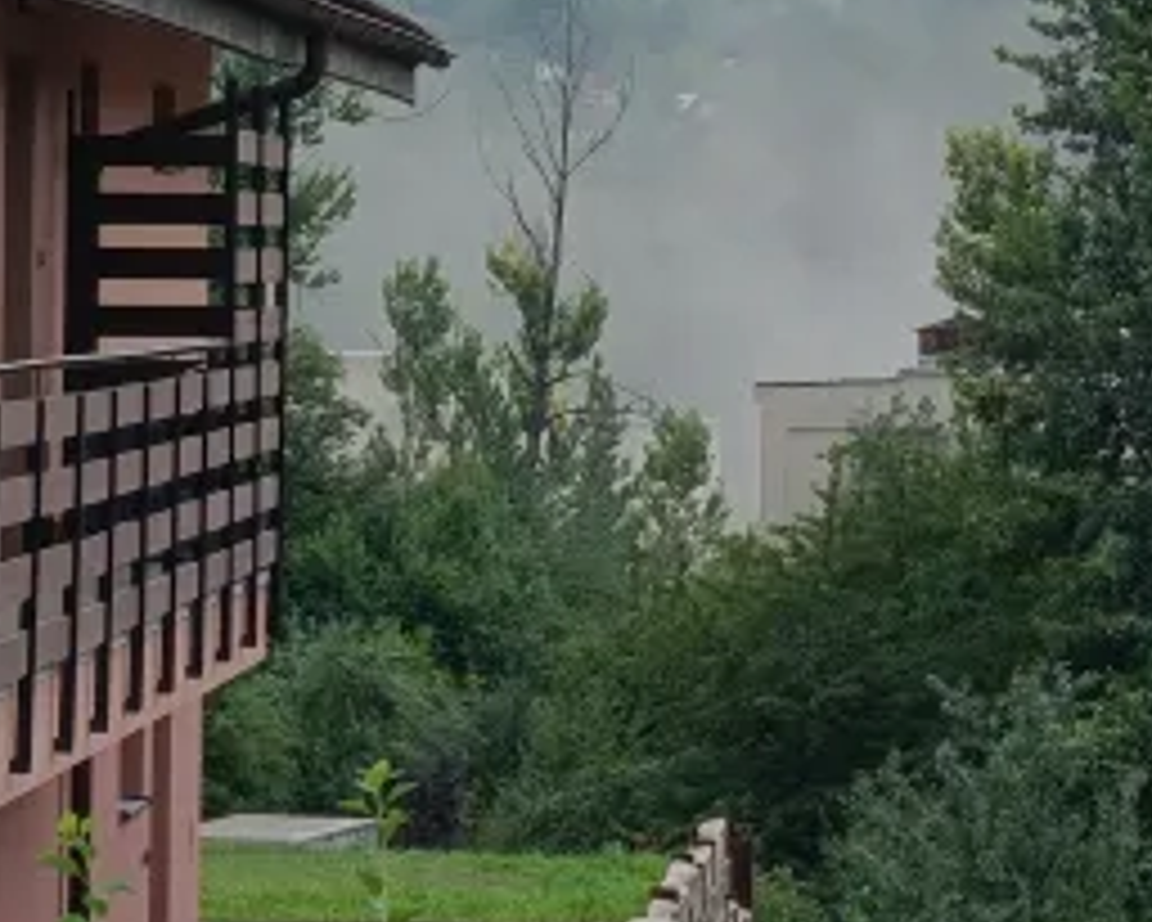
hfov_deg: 9.9
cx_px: 666
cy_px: 126
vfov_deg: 8.0
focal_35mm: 194
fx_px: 6617
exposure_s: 1/522
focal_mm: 5.24
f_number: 1.7
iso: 50
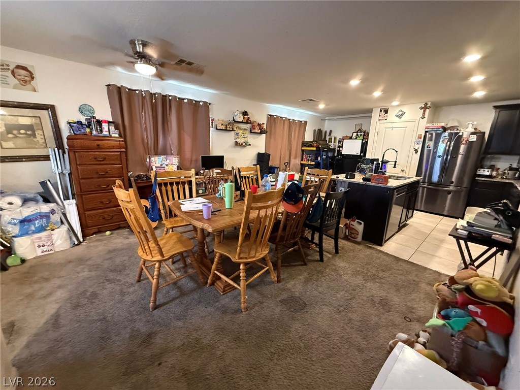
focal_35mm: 14
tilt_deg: -12.9
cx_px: 260
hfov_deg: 102.1
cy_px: 195
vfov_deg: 85.7
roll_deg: -1.3
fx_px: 210
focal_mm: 2.22
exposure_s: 1/60
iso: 800
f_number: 2.2
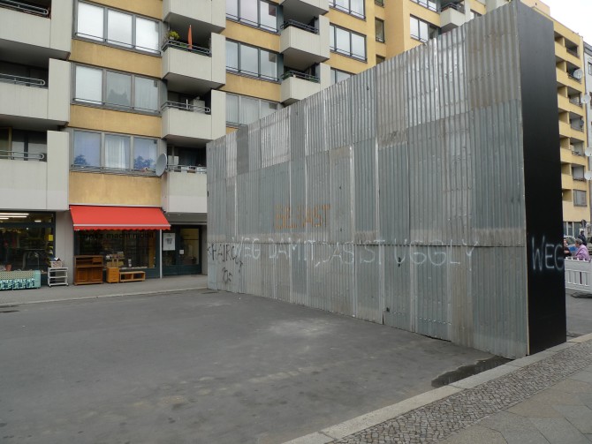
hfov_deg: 71.6
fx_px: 411
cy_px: 222
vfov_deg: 56.8
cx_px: 296
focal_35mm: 24
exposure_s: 1/200
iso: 80
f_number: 2.8
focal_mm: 5.1
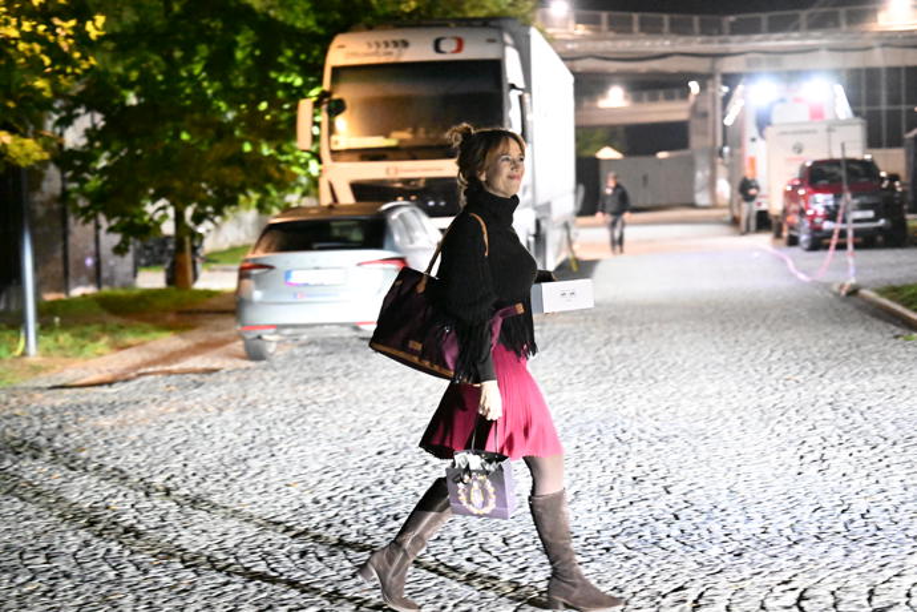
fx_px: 1783
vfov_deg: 19.5
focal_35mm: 70
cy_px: 306
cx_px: 458
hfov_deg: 28.8
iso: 25600
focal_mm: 70
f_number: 2.8
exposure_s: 1/100
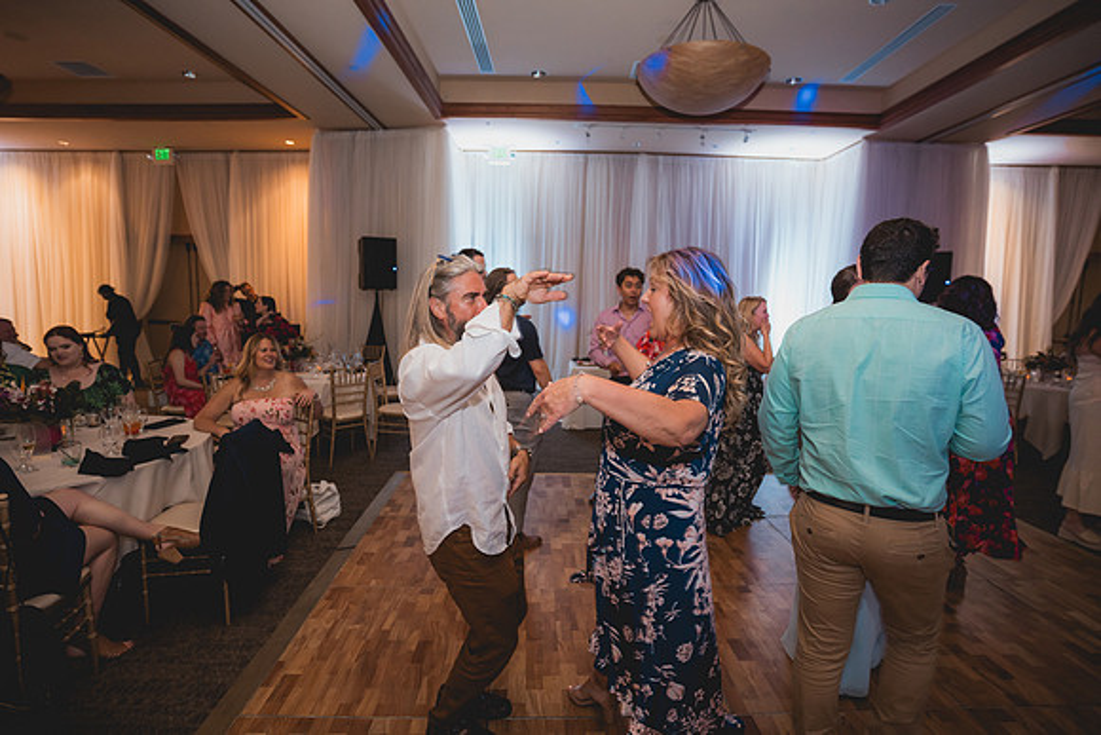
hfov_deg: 93.3
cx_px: 550
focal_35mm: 17
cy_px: 368
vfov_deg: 70.5
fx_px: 520
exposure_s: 1/50
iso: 2500
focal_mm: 17
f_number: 2.8
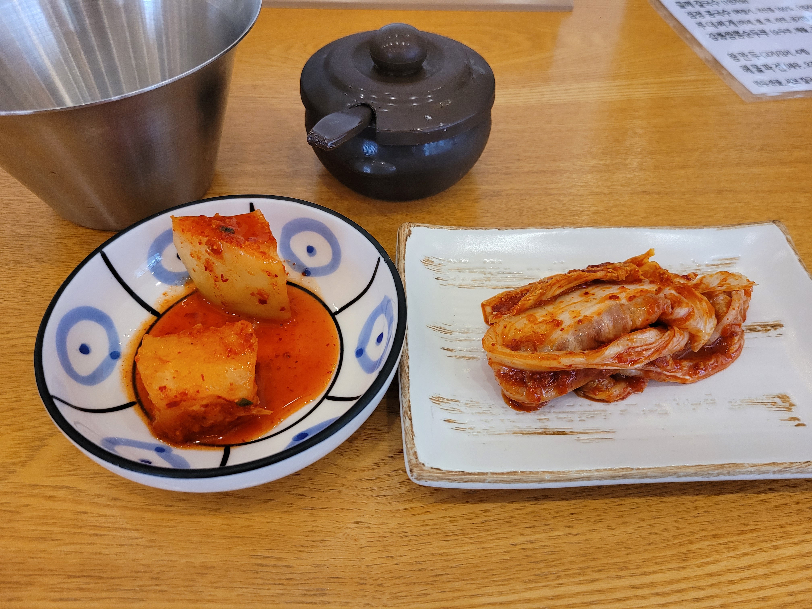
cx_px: 406
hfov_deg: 67.3
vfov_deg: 53.1
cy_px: 304
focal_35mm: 26
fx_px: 610
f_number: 1.8
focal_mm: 5.4
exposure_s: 1/120
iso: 250
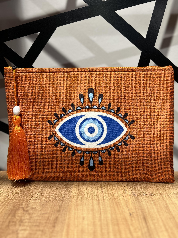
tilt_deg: -10.9
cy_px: 119
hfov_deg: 53.1
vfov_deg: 67.3
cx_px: 89
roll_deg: +0.1
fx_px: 178
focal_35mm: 26
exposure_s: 1/100
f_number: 1.5
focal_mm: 5.7
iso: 32
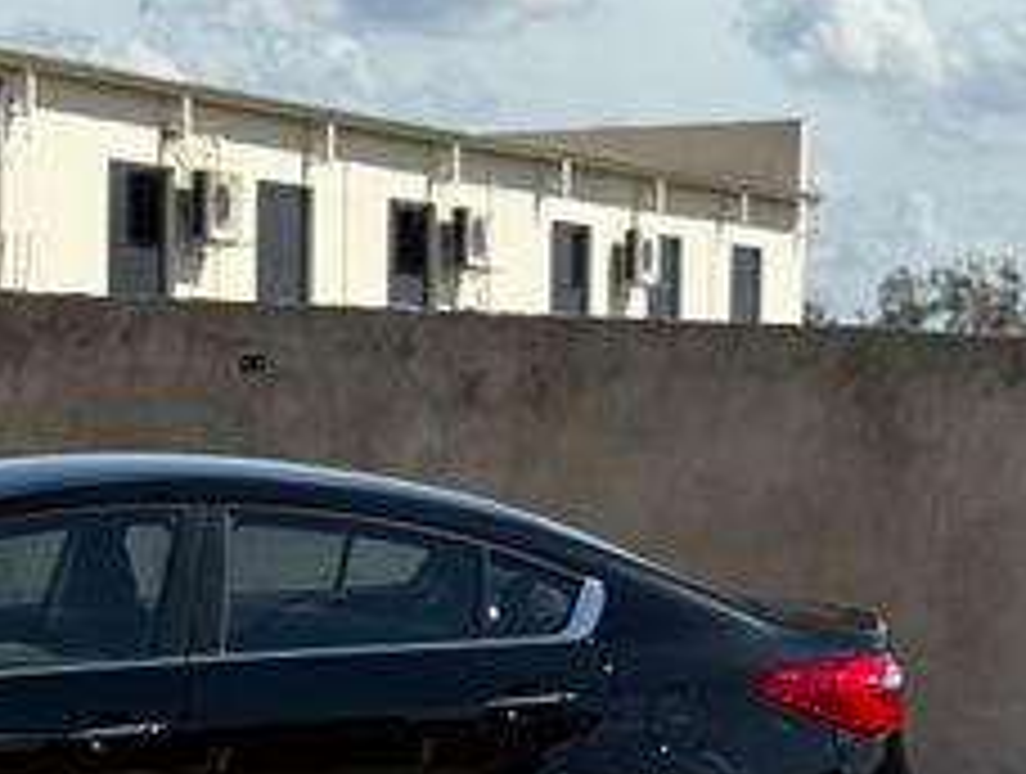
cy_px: 752
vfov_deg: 14.8
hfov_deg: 19.3
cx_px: 40
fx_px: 2940
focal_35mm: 99
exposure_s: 1/4587
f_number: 1.78
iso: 100
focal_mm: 6.76
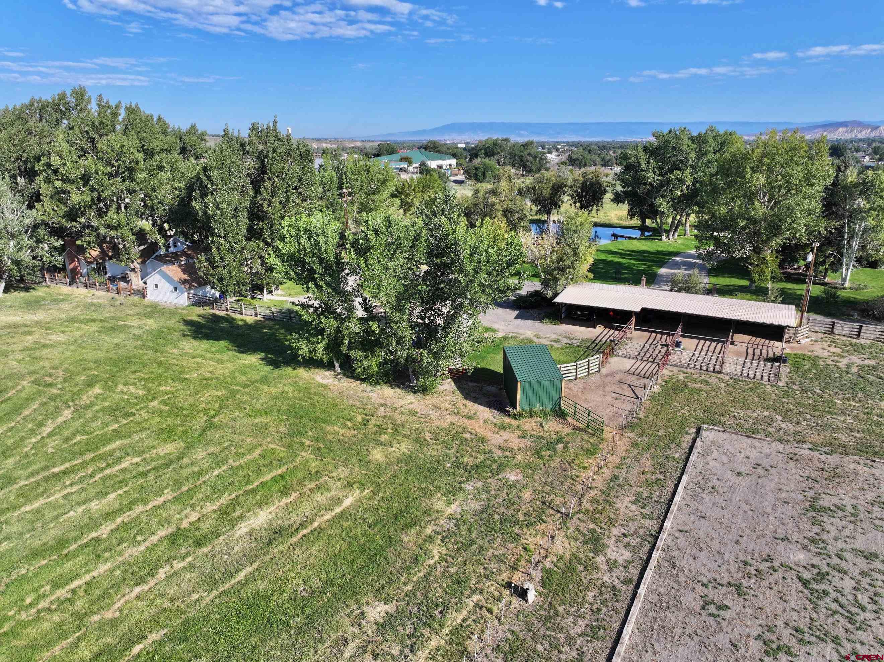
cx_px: 442
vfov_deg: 56.8
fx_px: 613
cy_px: 331
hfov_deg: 71.6
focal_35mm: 24
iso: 100
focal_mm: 12.29
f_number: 2.8
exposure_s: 1/1600
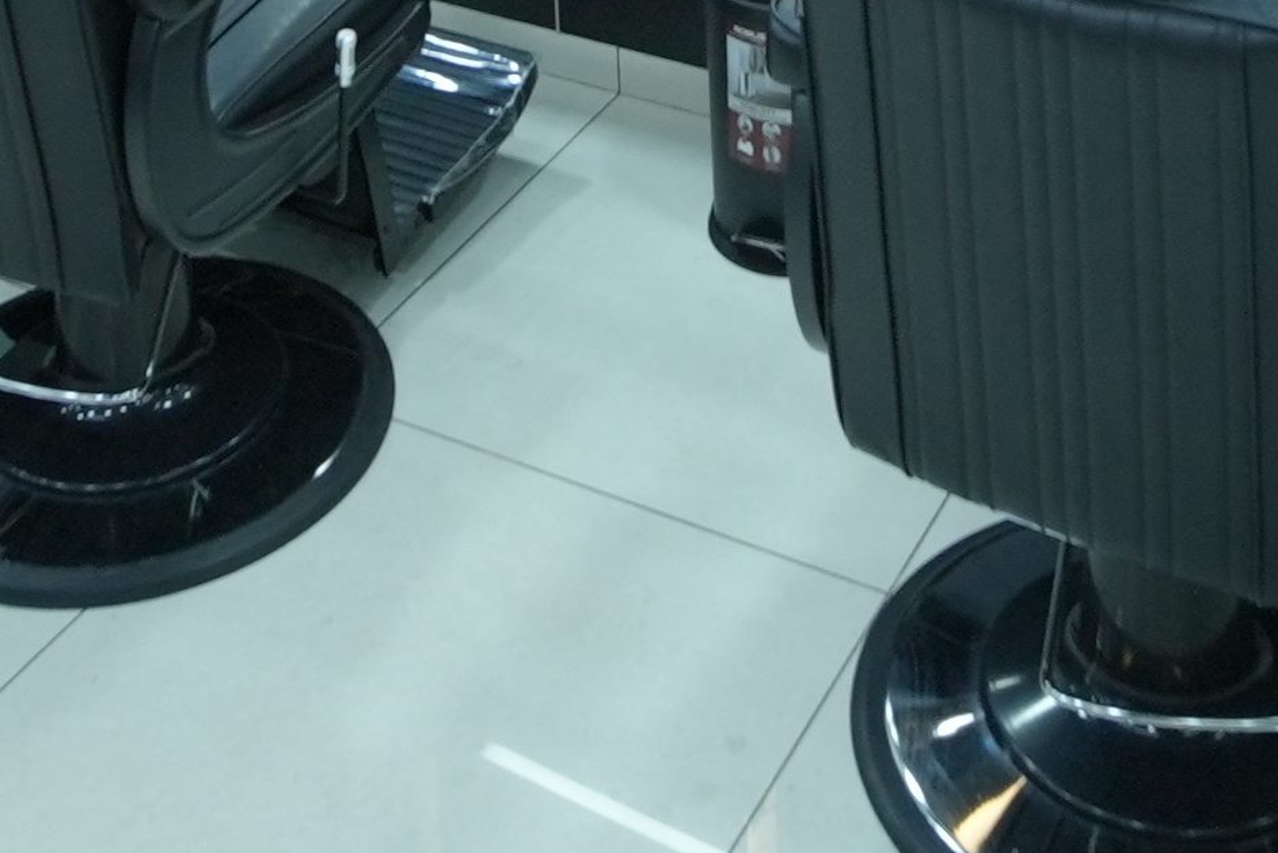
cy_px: -848
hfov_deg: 31.9
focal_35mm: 63
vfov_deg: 16.5
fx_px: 2237
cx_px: 640
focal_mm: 14
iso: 1250
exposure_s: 1/250
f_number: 4
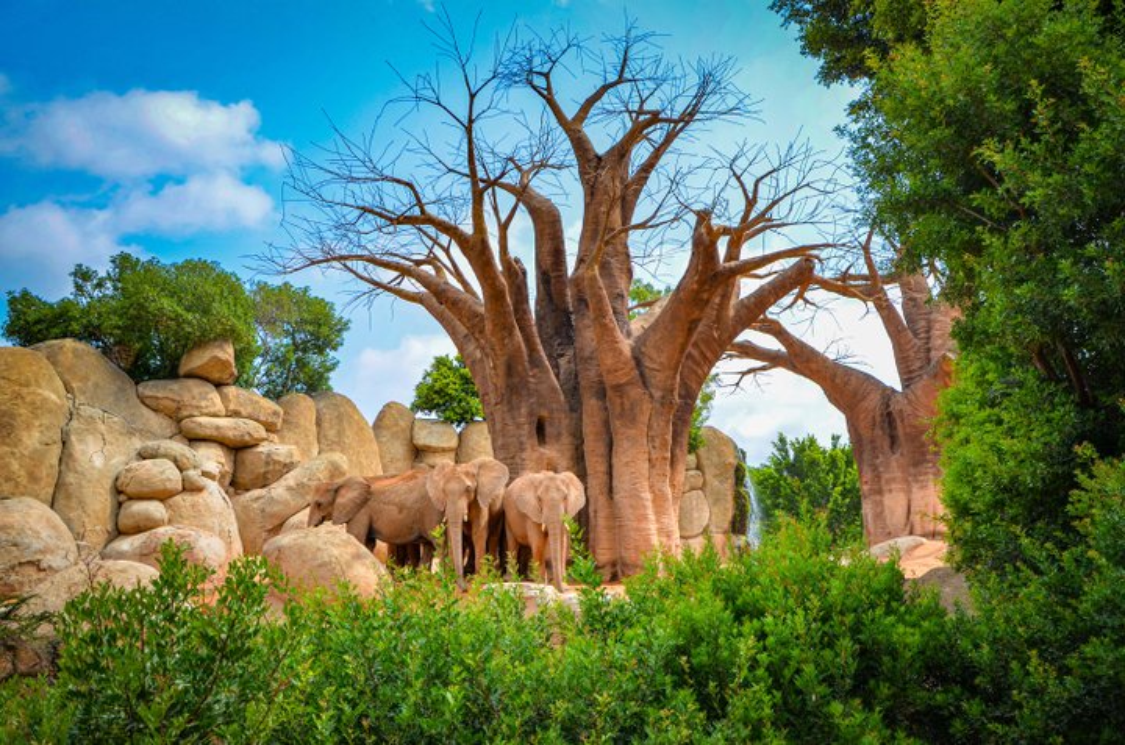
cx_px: 562
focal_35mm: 32
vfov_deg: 41.5
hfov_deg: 59.6
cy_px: 372
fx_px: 982
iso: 100
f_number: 8
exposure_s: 1/160
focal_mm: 21
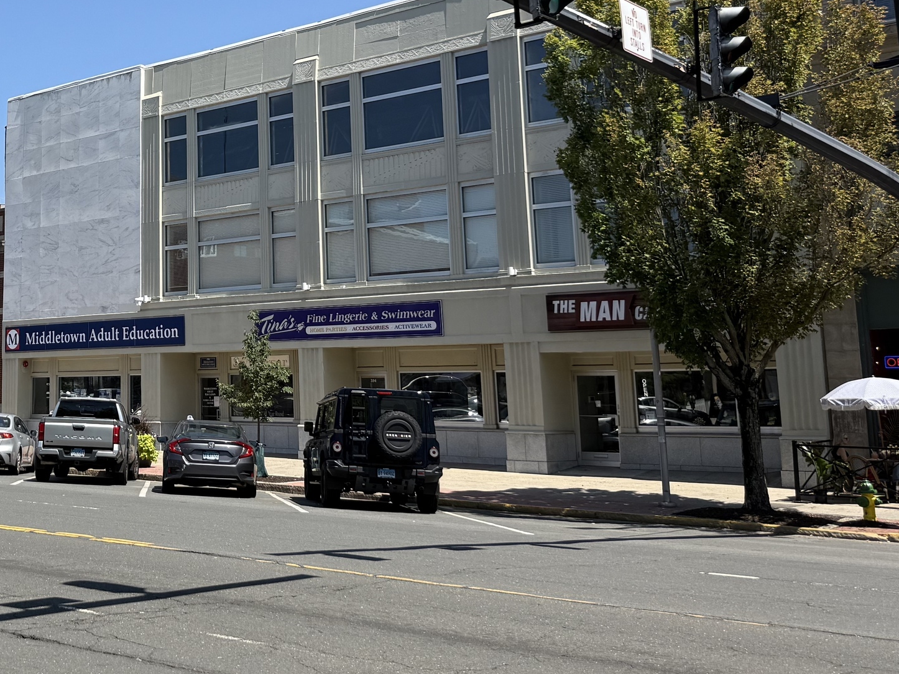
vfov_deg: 28.0
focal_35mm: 51
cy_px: 144
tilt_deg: +11.5
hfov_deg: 35.5
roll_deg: -0.6
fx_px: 1324
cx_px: 105
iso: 80
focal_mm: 6.76
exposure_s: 1/3759
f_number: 1.78
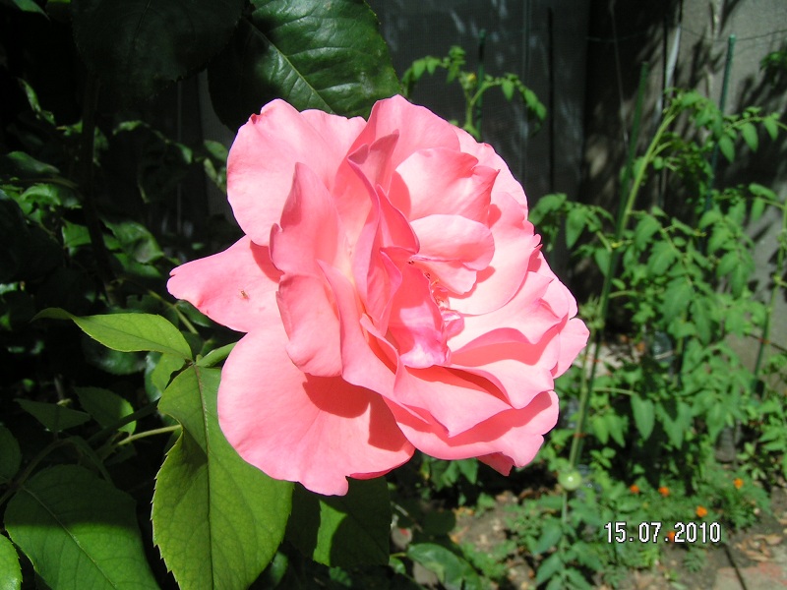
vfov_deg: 37.7
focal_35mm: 38
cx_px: 394
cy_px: 295
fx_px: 864
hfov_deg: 49.0
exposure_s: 1/500
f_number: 5.6
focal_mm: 5.8
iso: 50
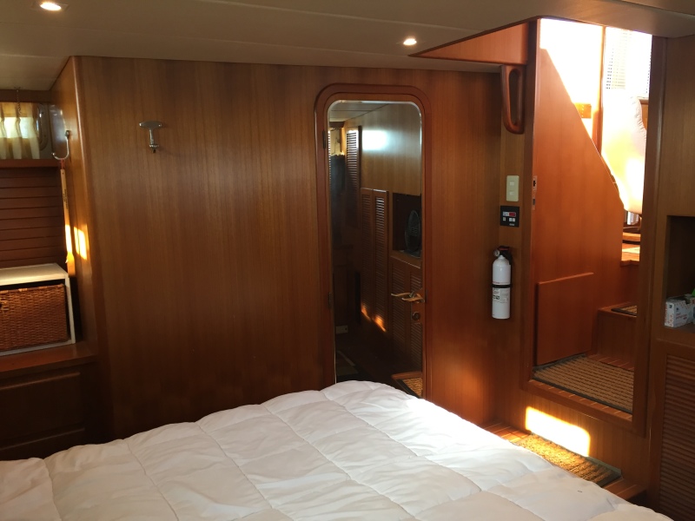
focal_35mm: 29
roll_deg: +2.4
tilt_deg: -8.7
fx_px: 582
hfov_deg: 61.7
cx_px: 348
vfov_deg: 48.2
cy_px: 260
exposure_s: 1/30
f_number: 2.2
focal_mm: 4.15
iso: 64
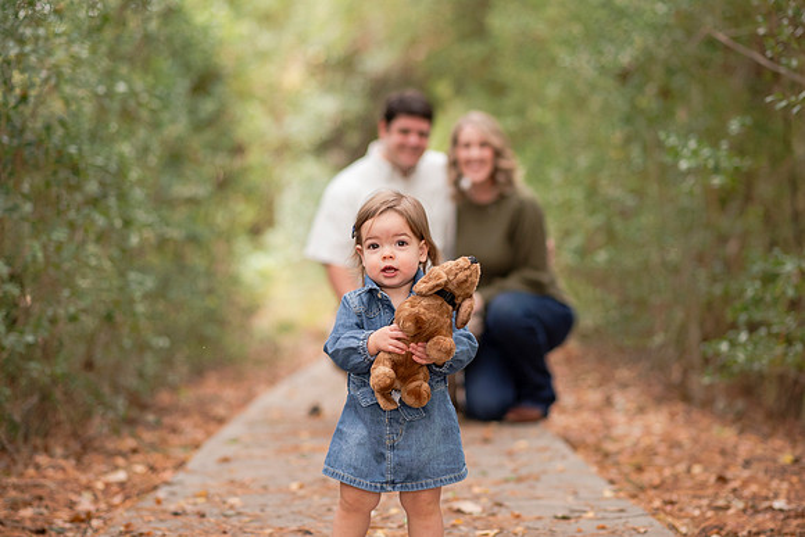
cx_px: 402
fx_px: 2081
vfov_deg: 14.7
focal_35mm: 93
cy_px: 243
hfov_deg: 21.9
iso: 320
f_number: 2.2
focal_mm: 85
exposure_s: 1/400
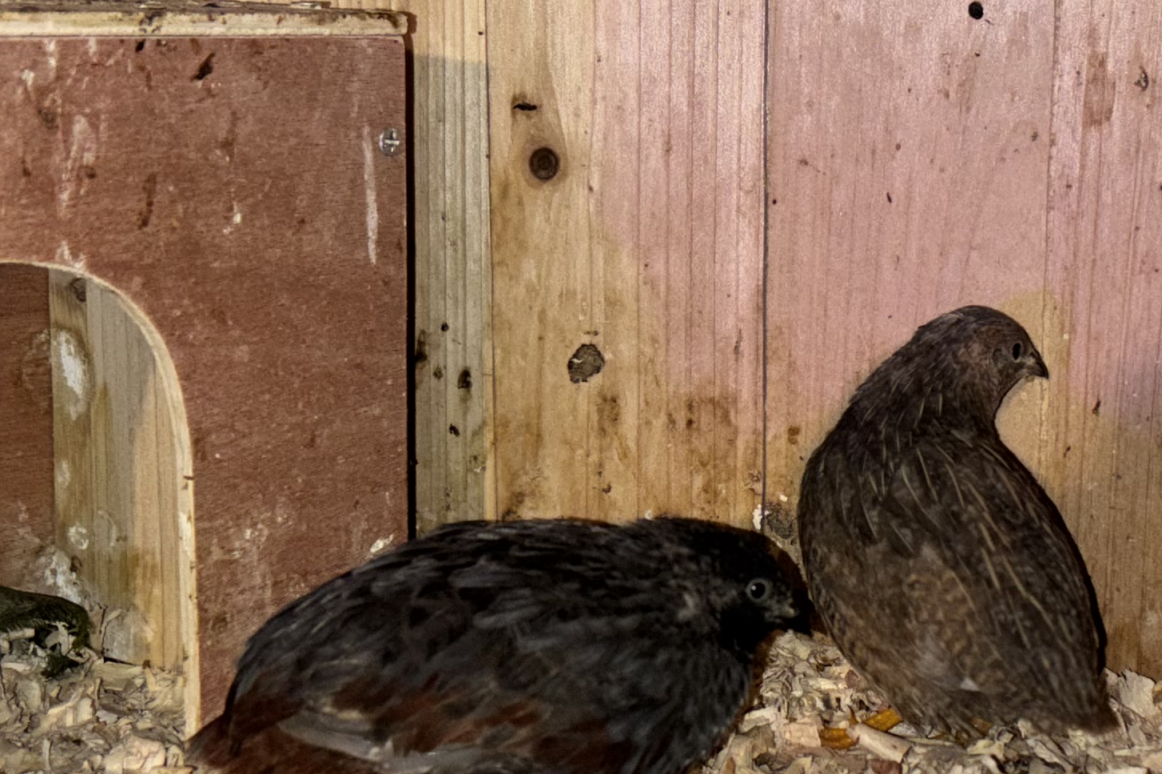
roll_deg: -1.4
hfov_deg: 26.8
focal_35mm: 75
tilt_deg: -11.5
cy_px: 490
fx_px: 2420
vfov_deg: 18.1
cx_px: 798
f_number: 1.6
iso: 80
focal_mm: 5.96
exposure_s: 1/15
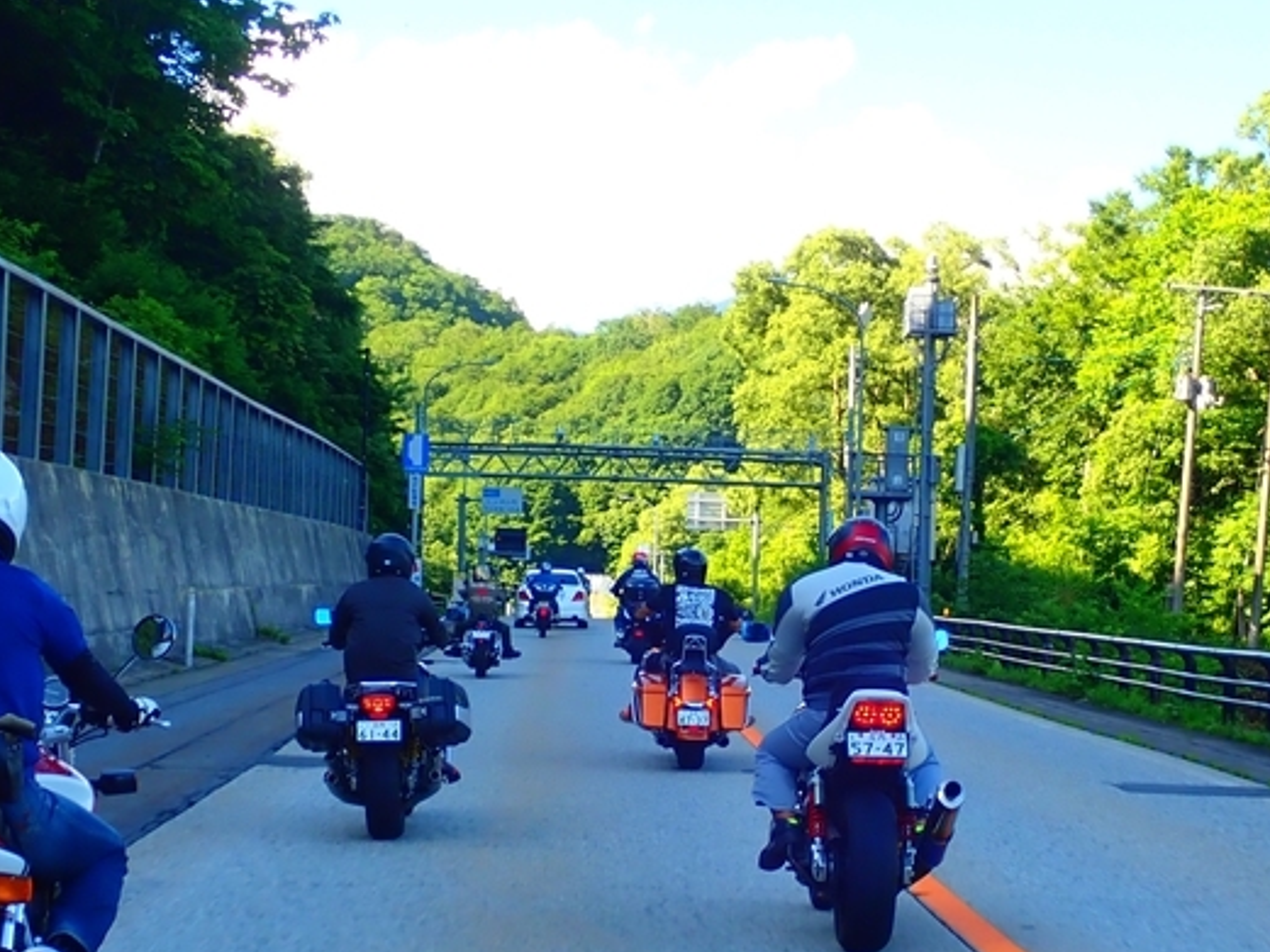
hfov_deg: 29.3
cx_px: 522
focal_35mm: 66
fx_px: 2422
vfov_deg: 22.2
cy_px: 604
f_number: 4
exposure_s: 1/160
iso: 100
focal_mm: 7.86
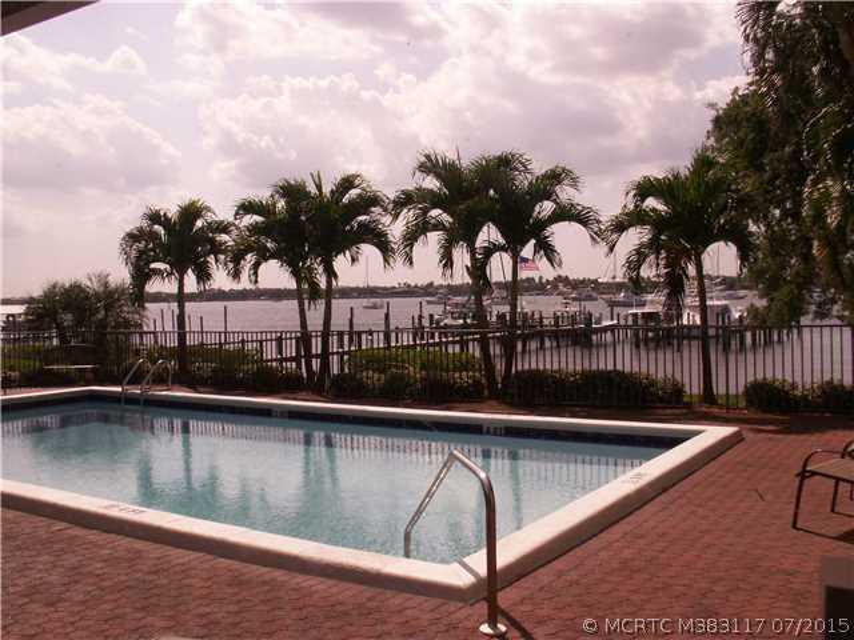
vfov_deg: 40.7
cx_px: 427
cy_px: 320
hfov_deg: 52.6
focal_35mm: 35
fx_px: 863
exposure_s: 1/200
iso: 50
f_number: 7.1
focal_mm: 5.86
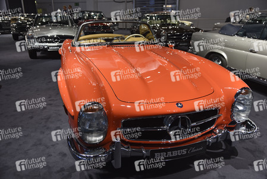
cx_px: 134
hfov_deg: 58.7
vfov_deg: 41.2
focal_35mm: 32
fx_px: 237
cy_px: 90
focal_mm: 32
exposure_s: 1/80
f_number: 4.5
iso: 400
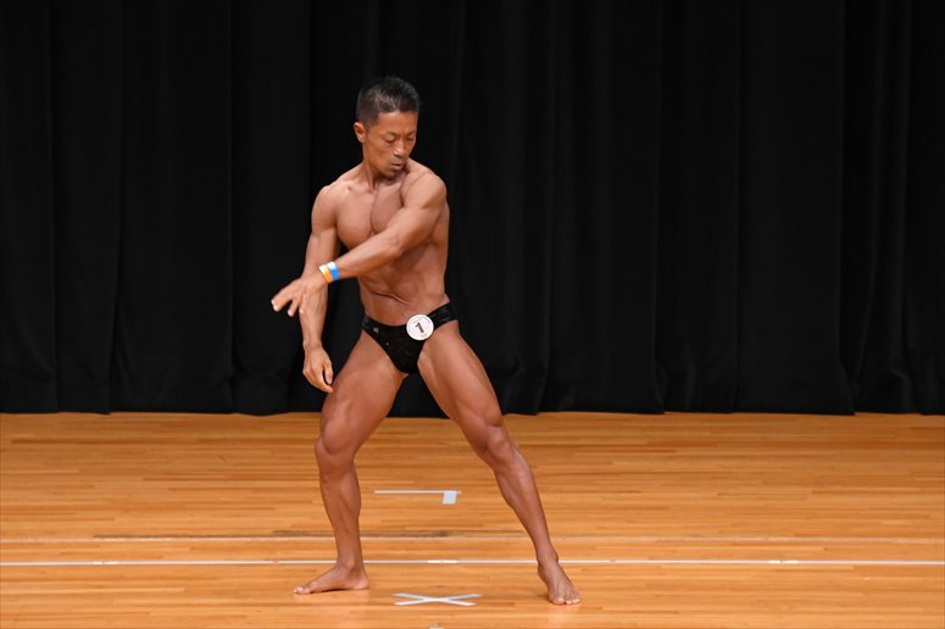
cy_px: 314
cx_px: 472
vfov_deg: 4.6
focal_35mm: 300
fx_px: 7871
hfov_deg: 6.9
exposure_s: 1/400
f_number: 5.6
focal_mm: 200
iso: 3200
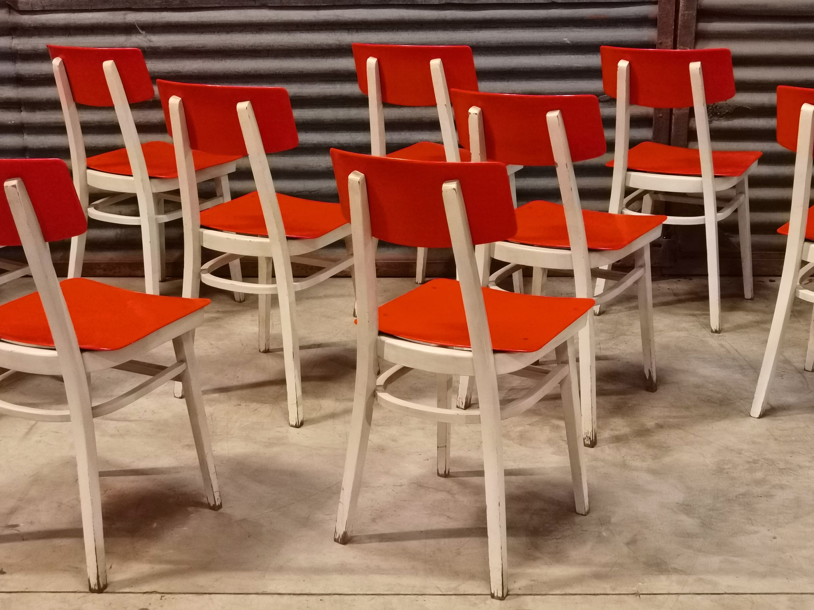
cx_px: 407
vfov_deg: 26.6
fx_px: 1293
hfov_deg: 34.9
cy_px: 305
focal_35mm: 55
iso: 500
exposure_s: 1/33.3
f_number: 1.9
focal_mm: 6.71
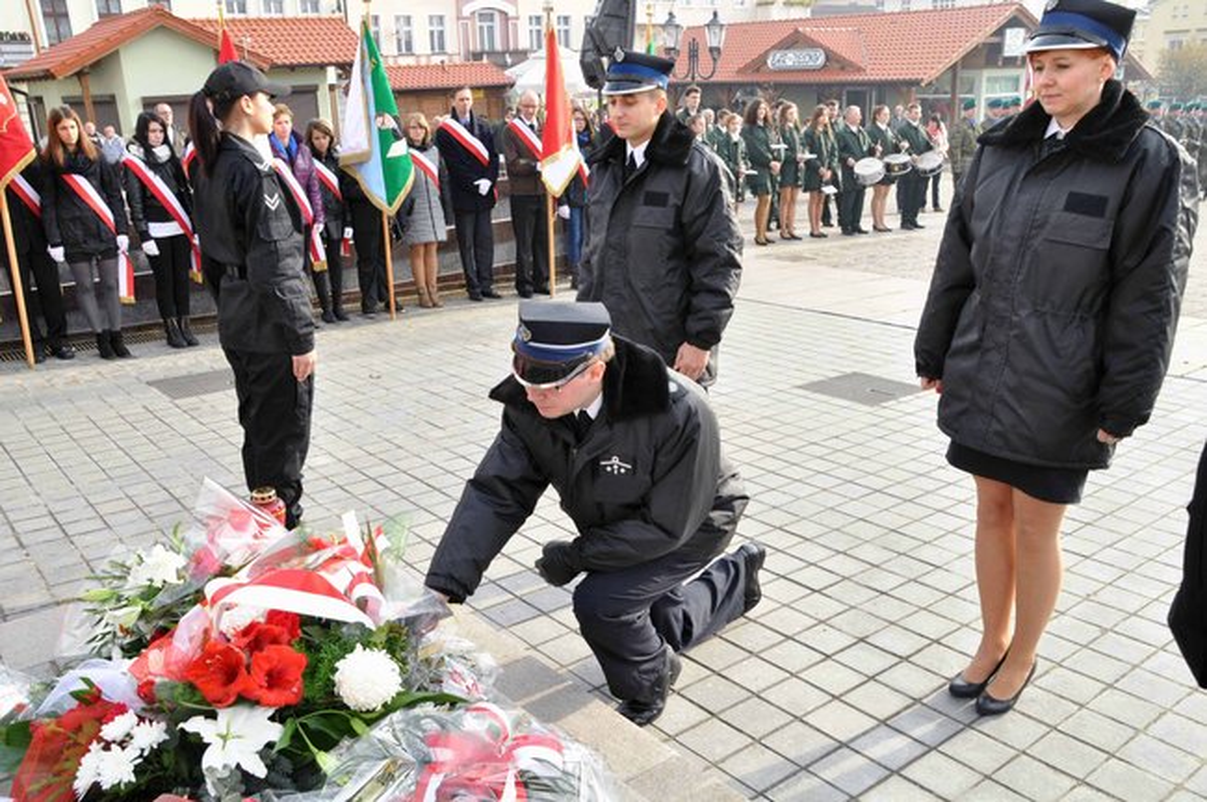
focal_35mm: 33
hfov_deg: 57.3
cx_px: 604
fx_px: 1105
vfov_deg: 39.9
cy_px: 401
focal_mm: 22
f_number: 13
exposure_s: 1/200
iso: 800
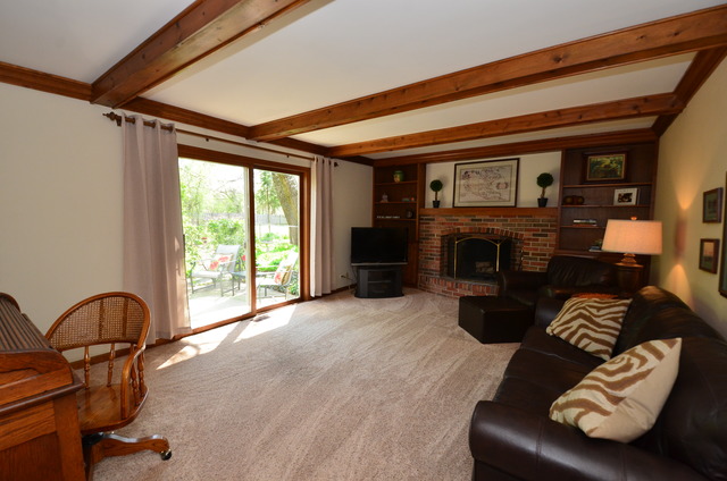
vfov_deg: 77.1
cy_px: 240
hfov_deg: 100.5
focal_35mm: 15
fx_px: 302
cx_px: 364
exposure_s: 1/60
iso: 800
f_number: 7.1
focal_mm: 10
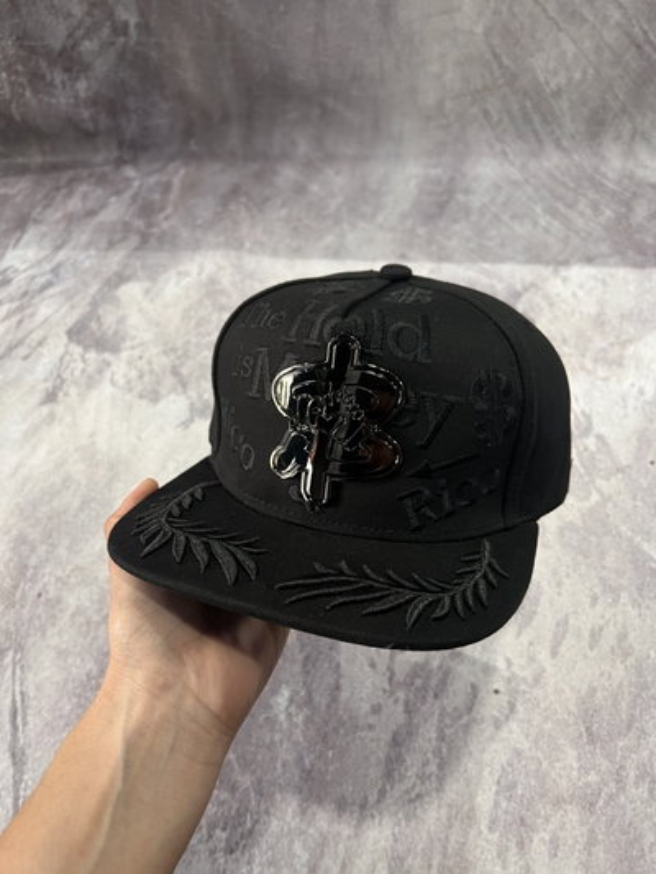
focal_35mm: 26
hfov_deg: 53.1
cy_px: 437
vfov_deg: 67.3
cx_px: 328
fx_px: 657
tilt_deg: -51.8
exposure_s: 1/50
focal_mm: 5.7
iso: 160
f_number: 1.5
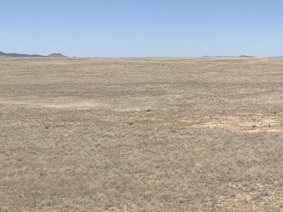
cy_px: 108
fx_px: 605
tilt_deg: -4.8
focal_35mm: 74
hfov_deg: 23.2
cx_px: 372
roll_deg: +0.3
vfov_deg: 19.9
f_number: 1.78
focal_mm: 6.76
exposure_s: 1/6711
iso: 80
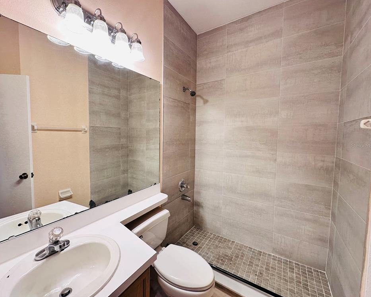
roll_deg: -1.2
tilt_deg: -4.1
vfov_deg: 84.0
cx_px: 172
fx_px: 165
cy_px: 145
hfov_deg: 96.6
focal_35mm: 15
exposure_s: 1/120
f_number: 2.2
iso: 160
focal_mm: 2.22
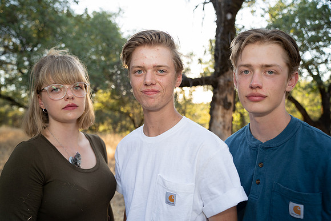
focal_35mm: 24
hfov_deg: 73.7
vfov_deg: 53.2
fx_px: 221
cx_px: 166
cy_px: 110
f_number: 2.8
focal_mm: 24
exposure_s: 1/160
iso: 250
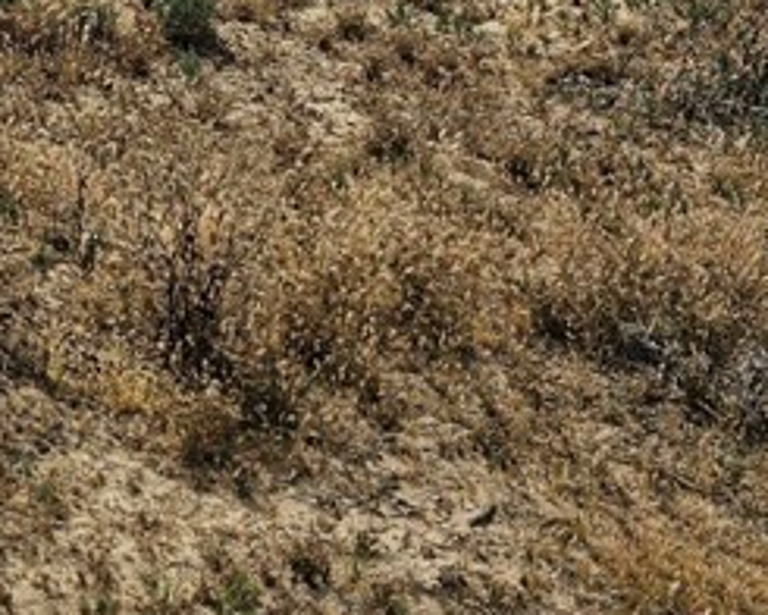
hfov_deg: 17.4
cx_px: -527
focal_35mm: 94
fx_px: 2137
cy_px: -571
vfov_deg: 14.1
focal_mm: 6.3
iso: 10
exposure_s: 1/2000
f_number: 1.7
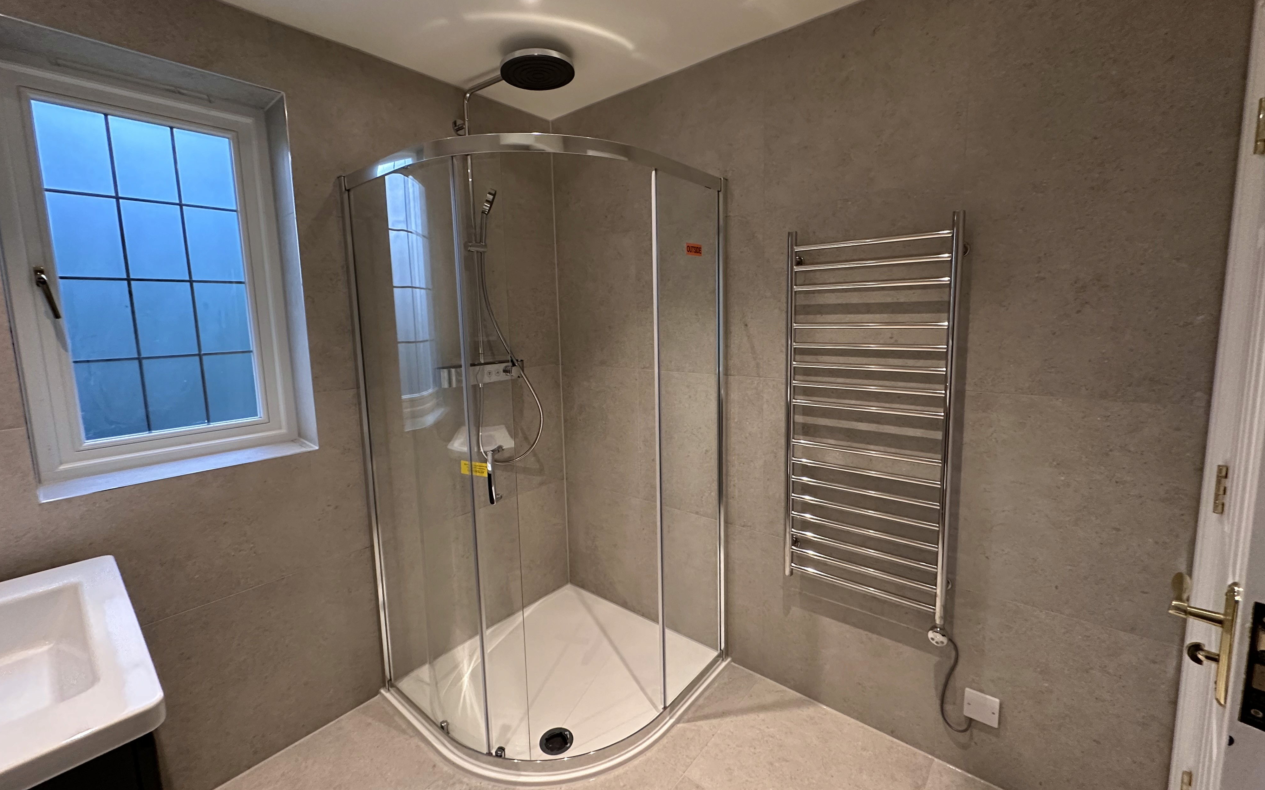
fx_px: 517
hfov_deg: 101.5
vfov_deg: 74.7
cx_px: 636
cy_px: 374
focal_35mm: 15
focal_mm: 2.22
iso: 320
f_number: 2.2
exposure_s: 1/50
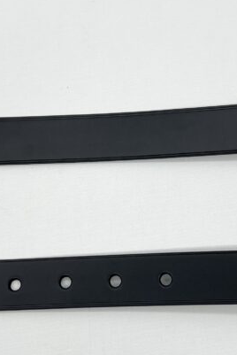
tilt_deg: -76.0
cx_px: 123
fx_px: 680
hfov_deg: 19.8
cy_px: 192
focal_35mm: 69
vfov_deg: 29.2
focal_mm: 5.7
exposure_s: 1/162
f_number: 1.5
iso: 40
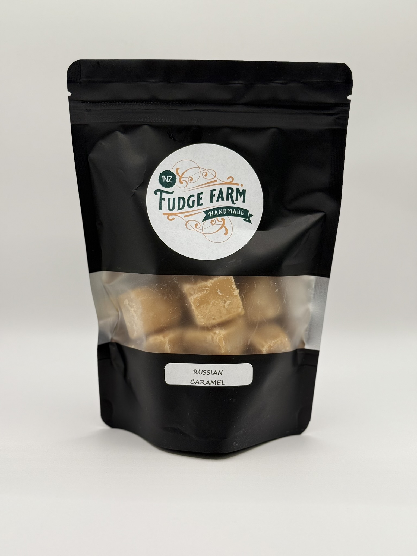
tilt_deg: -15.2
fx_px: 771
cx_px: 208
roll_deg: -2.1
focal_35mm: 48
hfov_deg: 30.3
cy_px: 278
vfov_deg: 39.7
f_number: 1.78
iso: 100
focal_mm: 6.76
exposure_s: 1/94
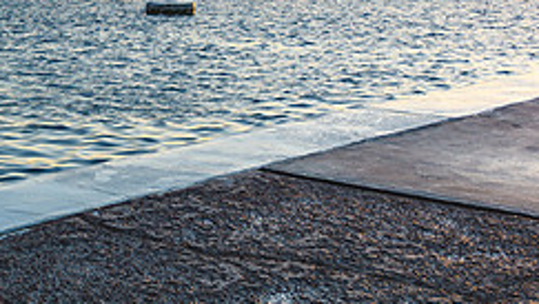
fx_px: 958
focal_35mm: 67
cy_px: -51
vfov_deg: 17.3
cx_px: -38
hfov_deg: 28.8
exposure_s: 1/50
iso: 50
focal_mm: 16
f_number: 4.5
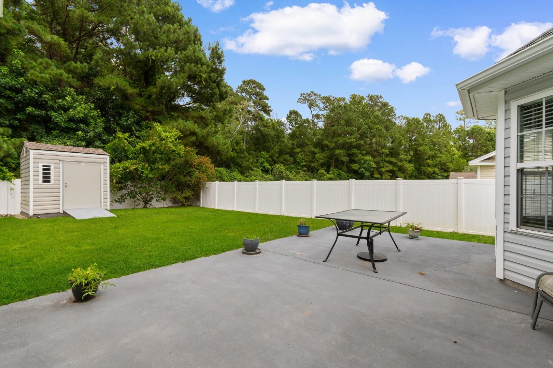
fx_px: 230
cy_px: 184
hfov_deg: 100.4
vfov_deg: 77.3
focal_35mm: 15
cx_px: 276
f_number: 7.1
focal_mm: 10
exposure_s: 1/200
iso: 100
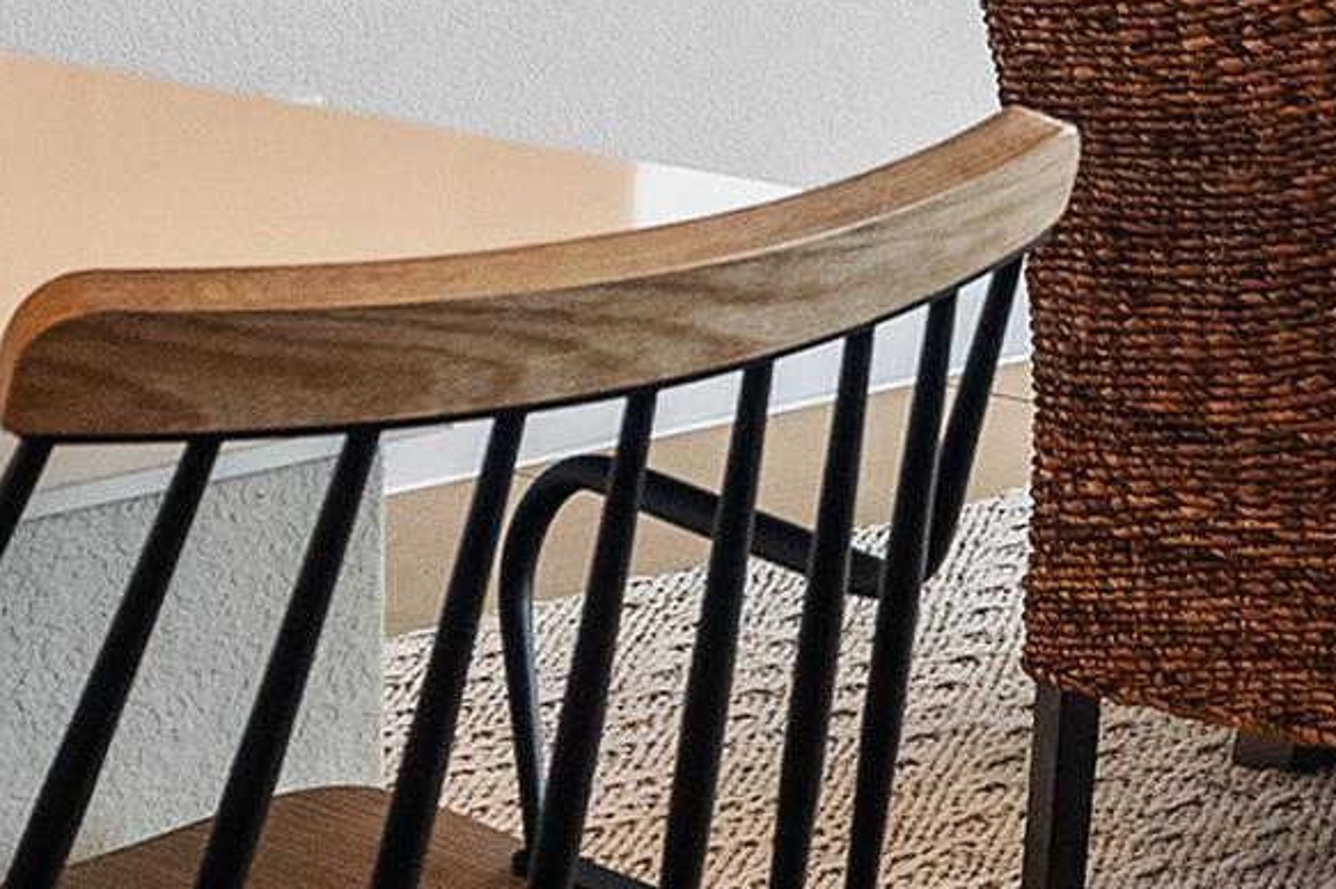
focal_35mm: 130
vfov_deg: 10.1
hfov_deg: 15.1
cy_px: -517
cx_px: 1719
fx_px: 4822
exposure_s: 1/30
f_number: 8
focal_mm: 25
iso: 1600
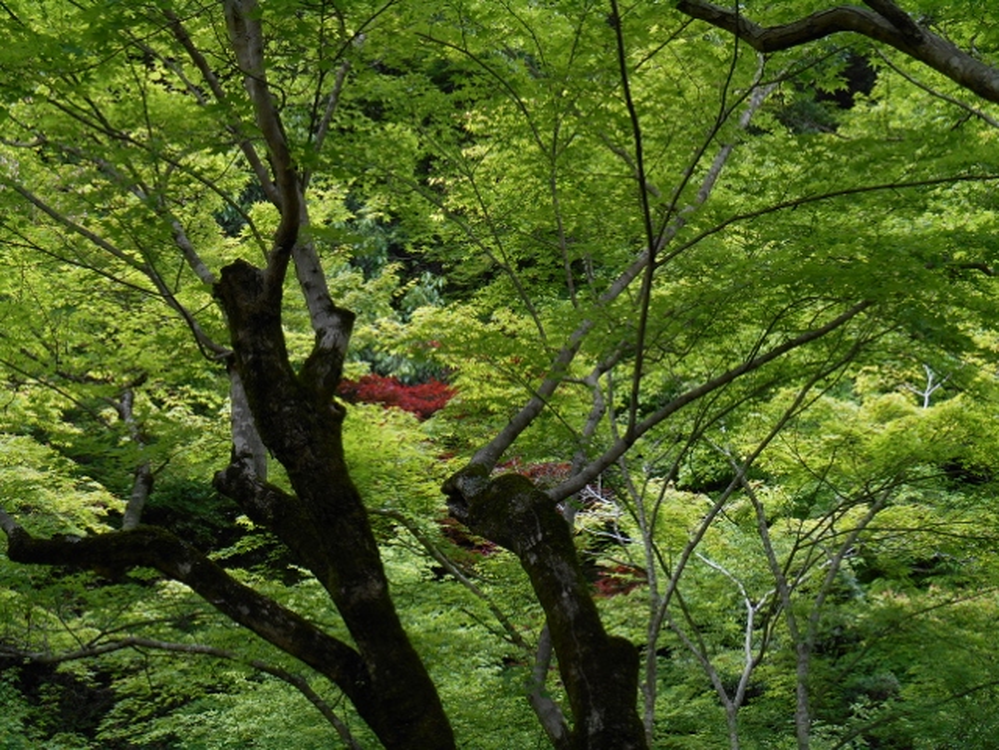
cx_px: 500
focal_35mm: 53
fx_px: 1530
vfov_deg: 27.5
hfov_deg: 36.2
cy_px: 375
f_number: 4.2
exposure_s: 1/50
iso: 80
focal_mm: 9.5
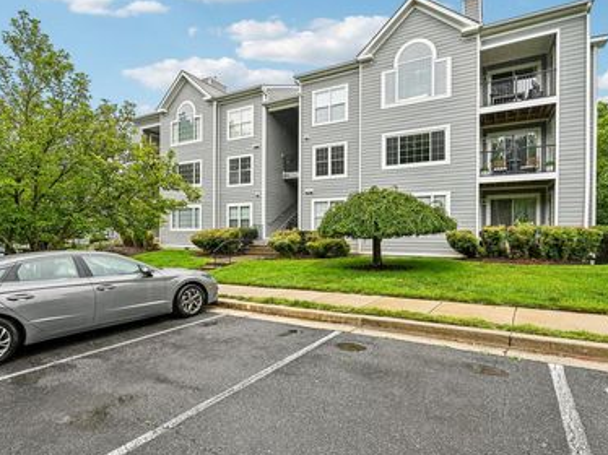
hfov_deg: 87.7
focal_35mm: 18
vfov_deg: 71.5
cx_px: 317
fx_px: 316
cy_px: 236
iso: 100
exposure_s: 1/125
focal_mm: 14
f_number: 8
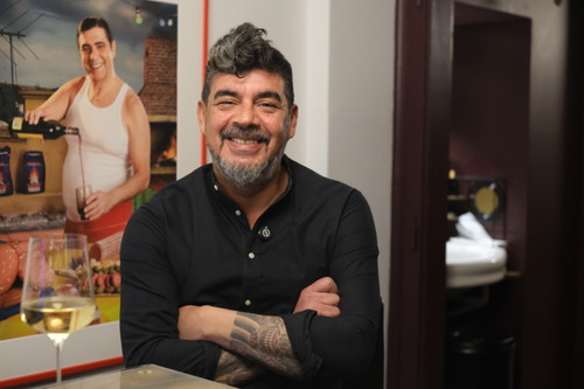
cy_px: 194
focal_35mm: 53
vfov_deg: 25.5
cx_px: 292
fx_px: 859
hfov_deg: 37.5
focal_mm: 35
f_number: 2.8
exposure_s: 1/60
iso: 5000
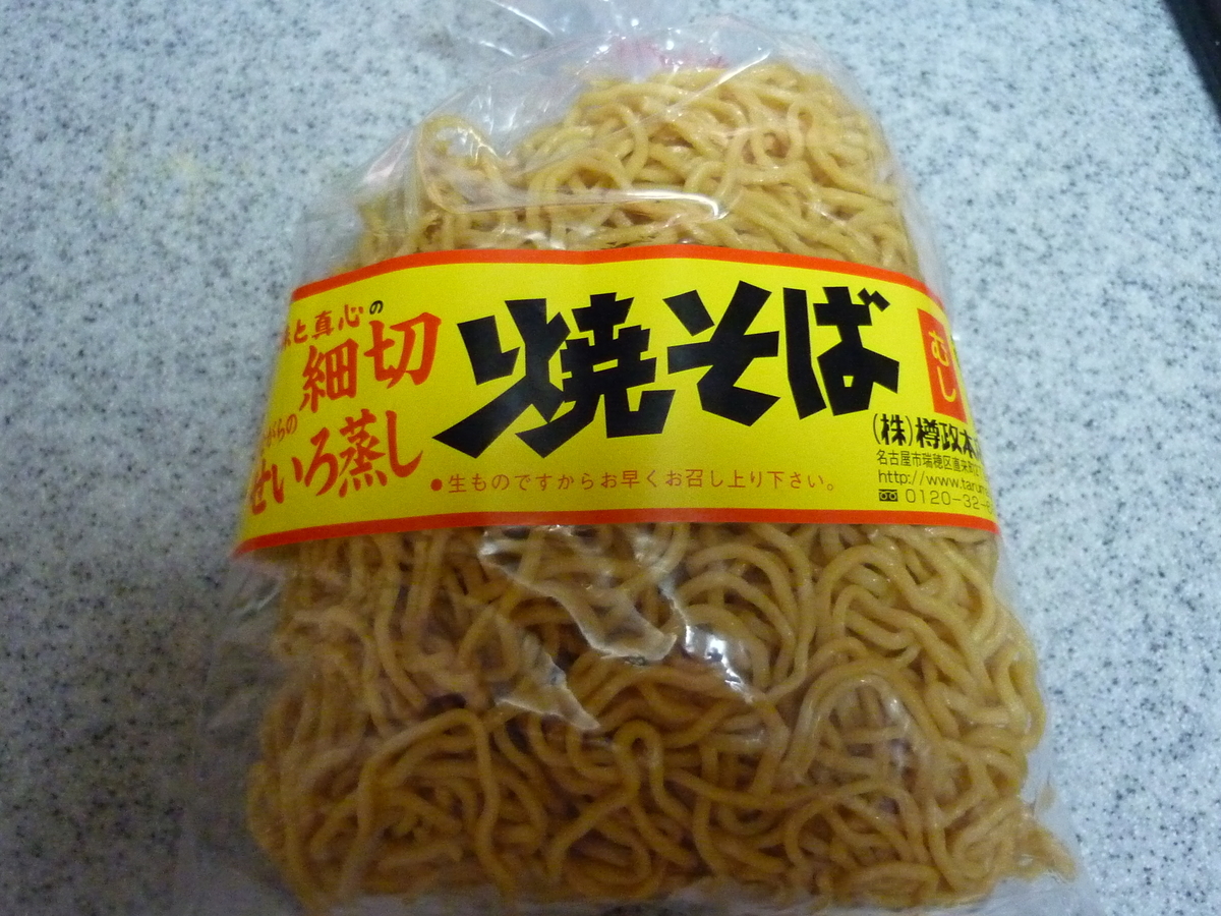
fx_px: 1446
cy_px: 458
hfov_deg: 45.8
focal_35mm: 41
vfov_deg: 35.1
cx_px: 610
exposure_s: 1/25
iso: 800
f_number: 2.8
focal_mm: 5.5
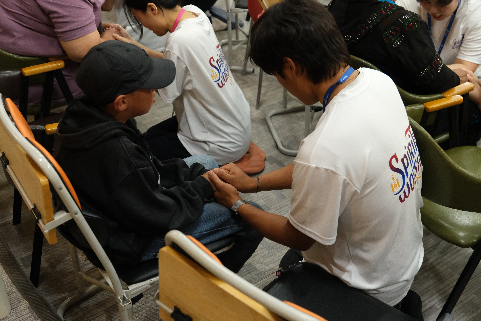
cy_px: 160
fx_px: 588
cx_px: 240
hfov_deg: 44.5
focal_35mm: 44
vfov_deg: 30.5
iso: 5000
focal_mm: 29.2
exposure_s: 1/125
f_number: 3.2
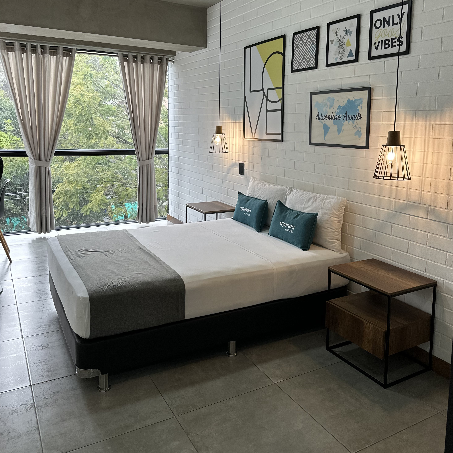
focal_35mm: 29
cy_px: 168
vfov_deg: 54.9
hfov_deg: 55.6
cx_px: 231
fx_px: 429
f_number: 1.78
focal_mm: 6.86
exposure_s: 1/120
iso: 160
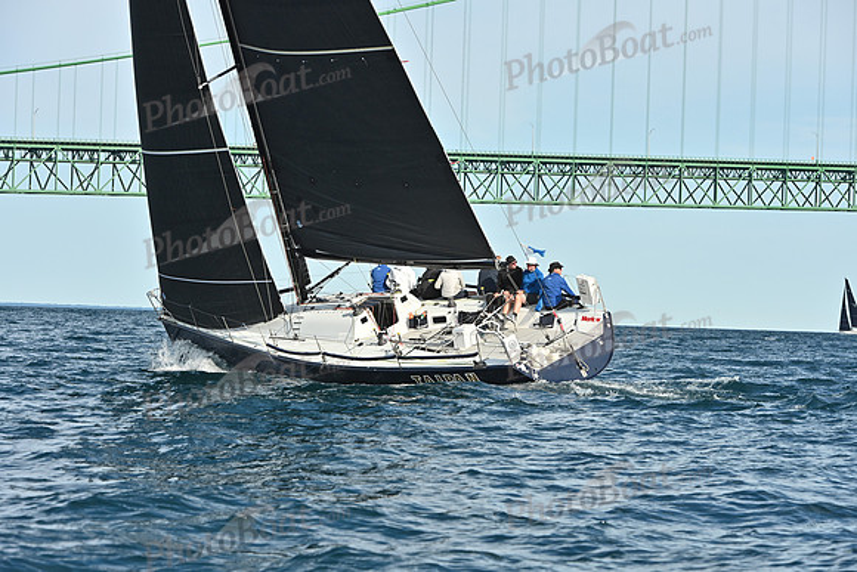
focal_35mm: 135
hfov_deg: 15.2
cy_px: 286
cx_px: 428
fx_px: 3214
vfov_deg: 10.2
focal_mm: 135
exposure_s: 1/1000
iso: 320
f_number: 8
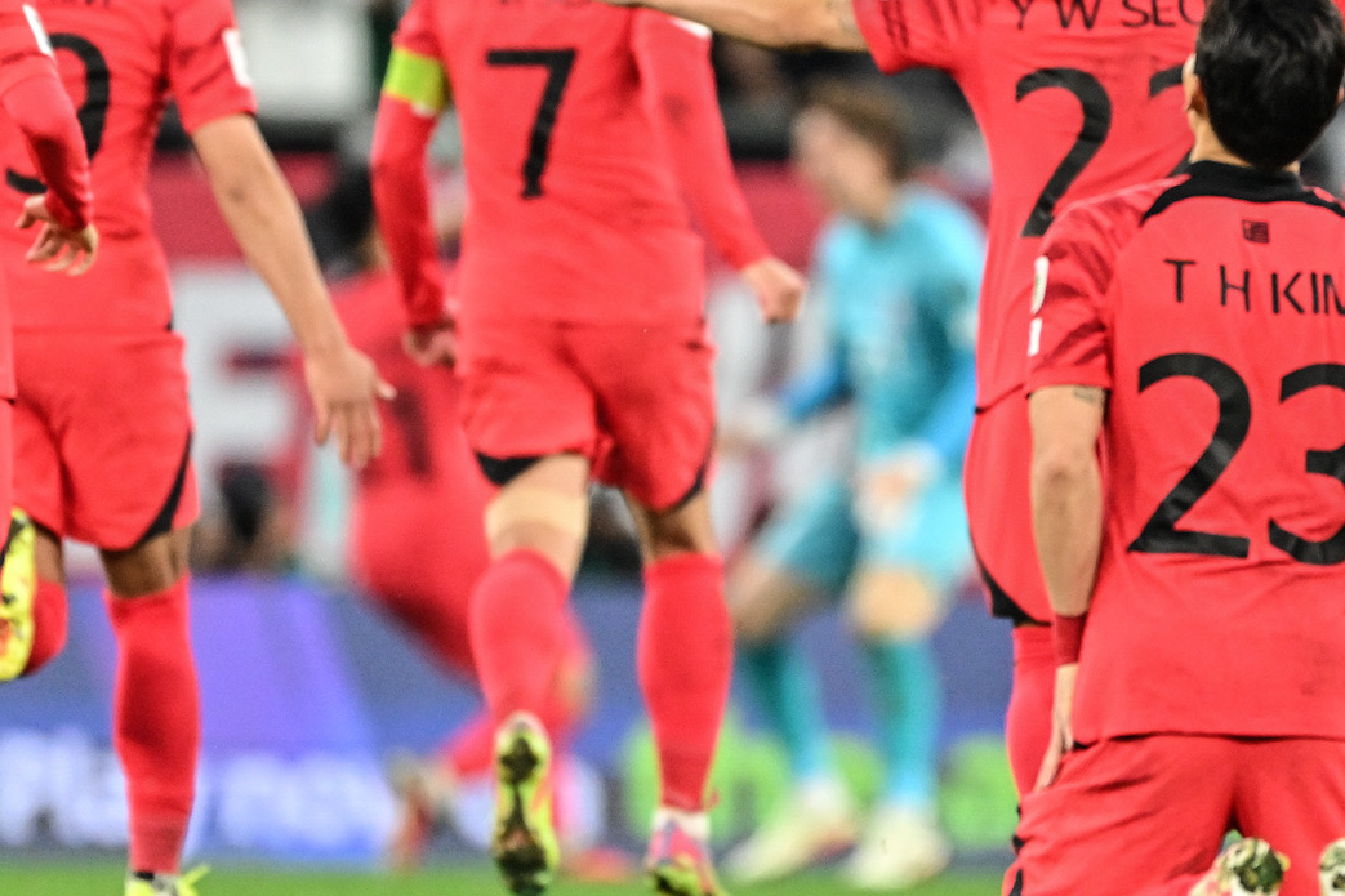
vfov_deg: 1.2
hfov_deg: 1.9
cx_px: 552
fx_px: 41088
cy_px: 291
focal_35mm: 1100
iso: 2500
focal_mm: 560
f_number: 4
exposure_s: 1/1000
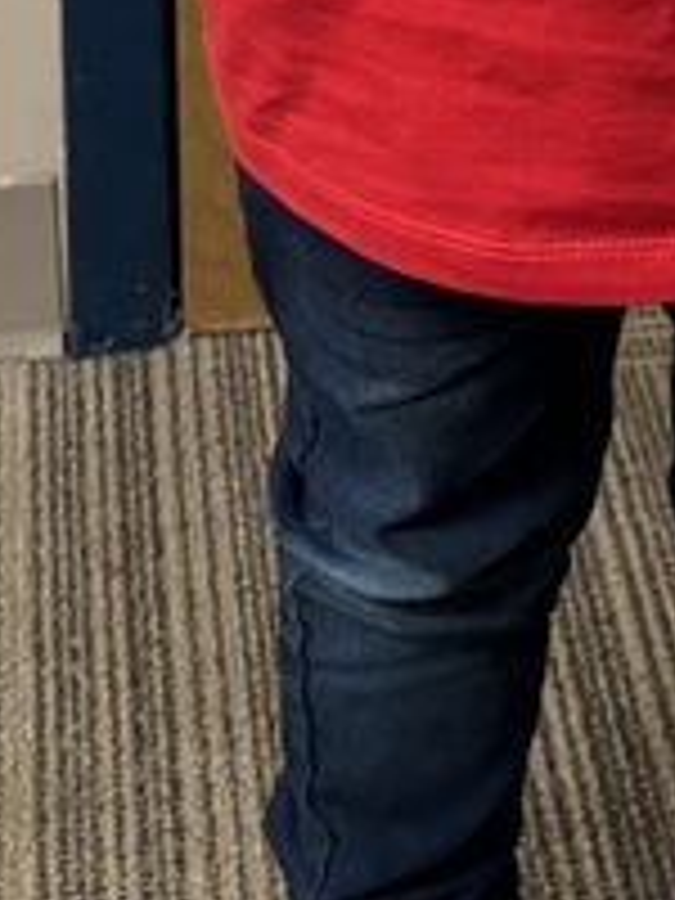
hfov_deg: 11.1
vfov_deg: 13.8
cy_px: -531
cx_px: 652
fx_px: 3458
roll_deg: -1.8
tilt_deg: -18.3
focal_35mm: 133
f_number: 1.6
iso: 320
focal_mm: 5.96
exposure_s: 1/60
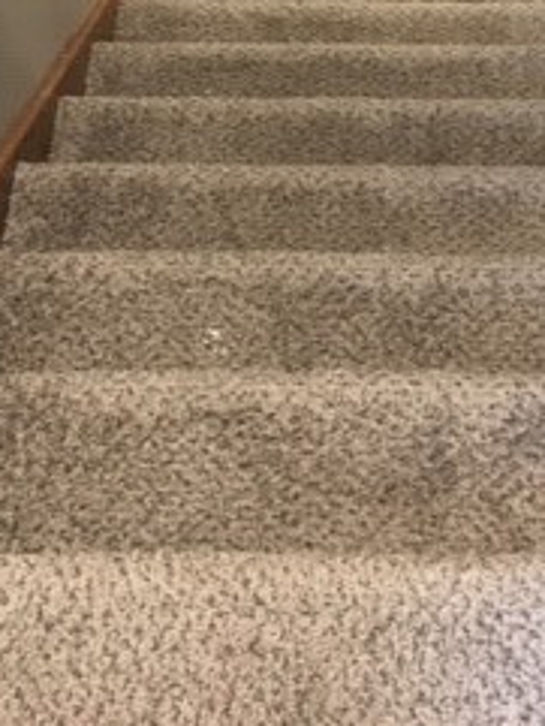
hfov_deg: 19.1
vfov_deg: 22.8
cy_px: -199
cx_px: 364
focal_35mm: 77
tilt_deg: -47.9
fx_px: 1615
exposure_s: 1/15
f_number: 2.2
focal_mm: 4.15
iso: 200
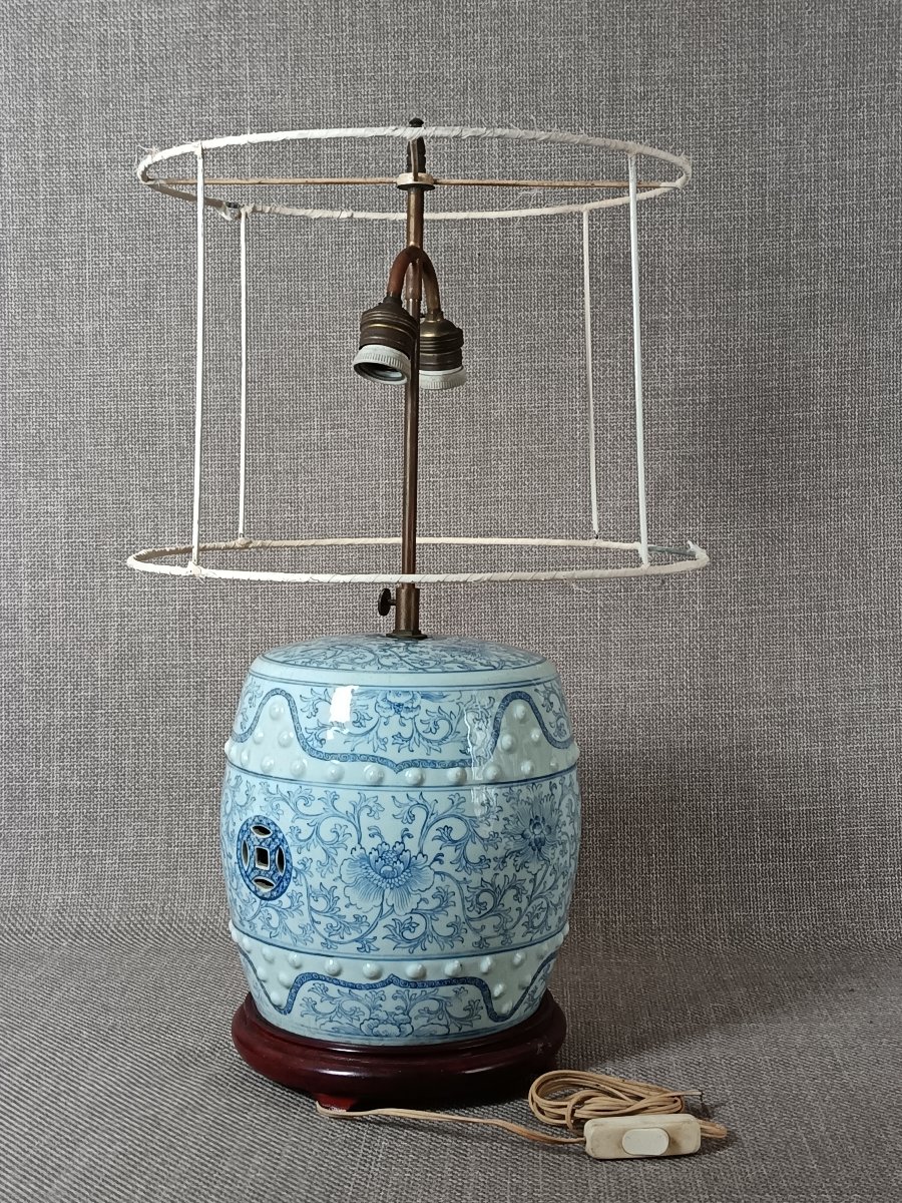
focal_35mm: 48
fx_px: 1668
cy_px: 602
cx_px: 451
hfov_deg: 30.3
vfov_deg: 39.7
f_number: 1.75
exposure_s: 1/100
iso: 3059
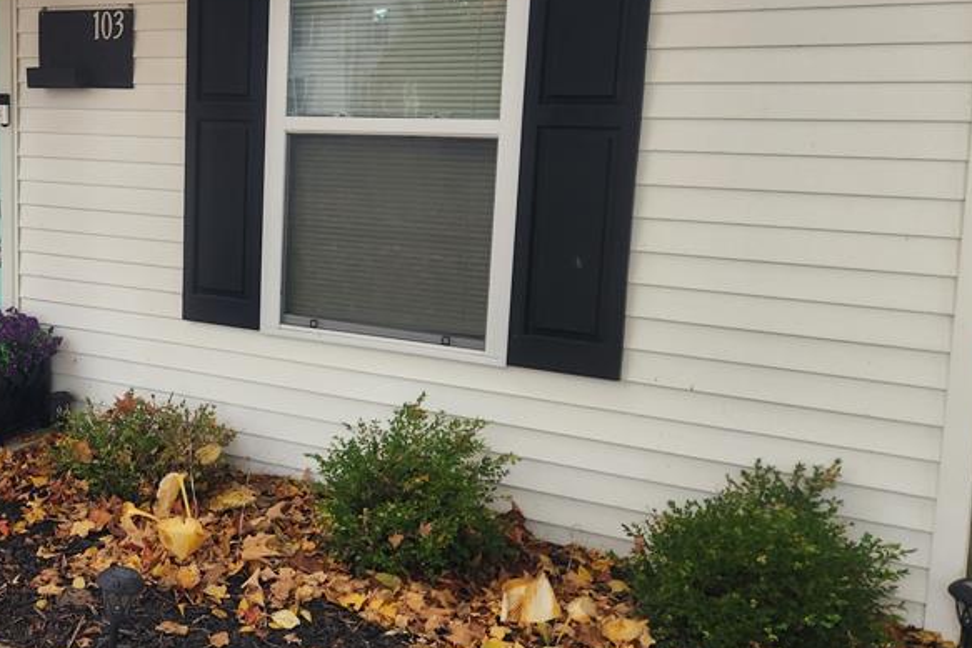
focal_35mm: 42
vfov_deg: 31.9
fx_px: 1134
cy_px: 295
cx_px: 217
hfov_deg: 44.5
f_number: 1.8
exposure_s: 1/120
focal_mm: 5.4
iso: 200
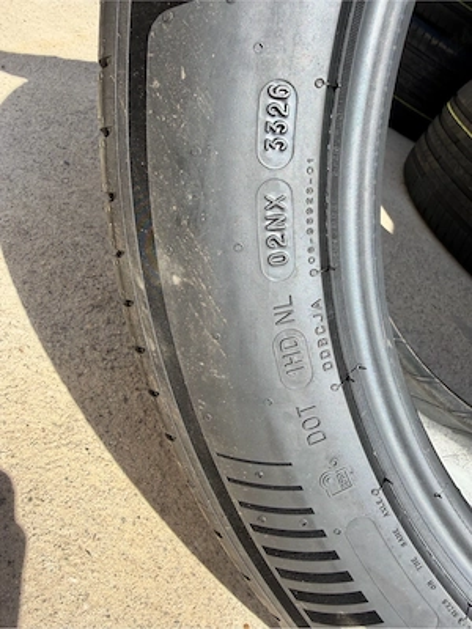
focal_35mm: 24
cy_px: 314
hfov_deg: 56.8
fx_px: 436
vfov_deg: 71.6
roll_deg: -31.6
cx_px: 236
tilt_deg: -35.0
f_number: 2.2
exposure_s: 1/507
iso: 40
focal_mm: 2.22
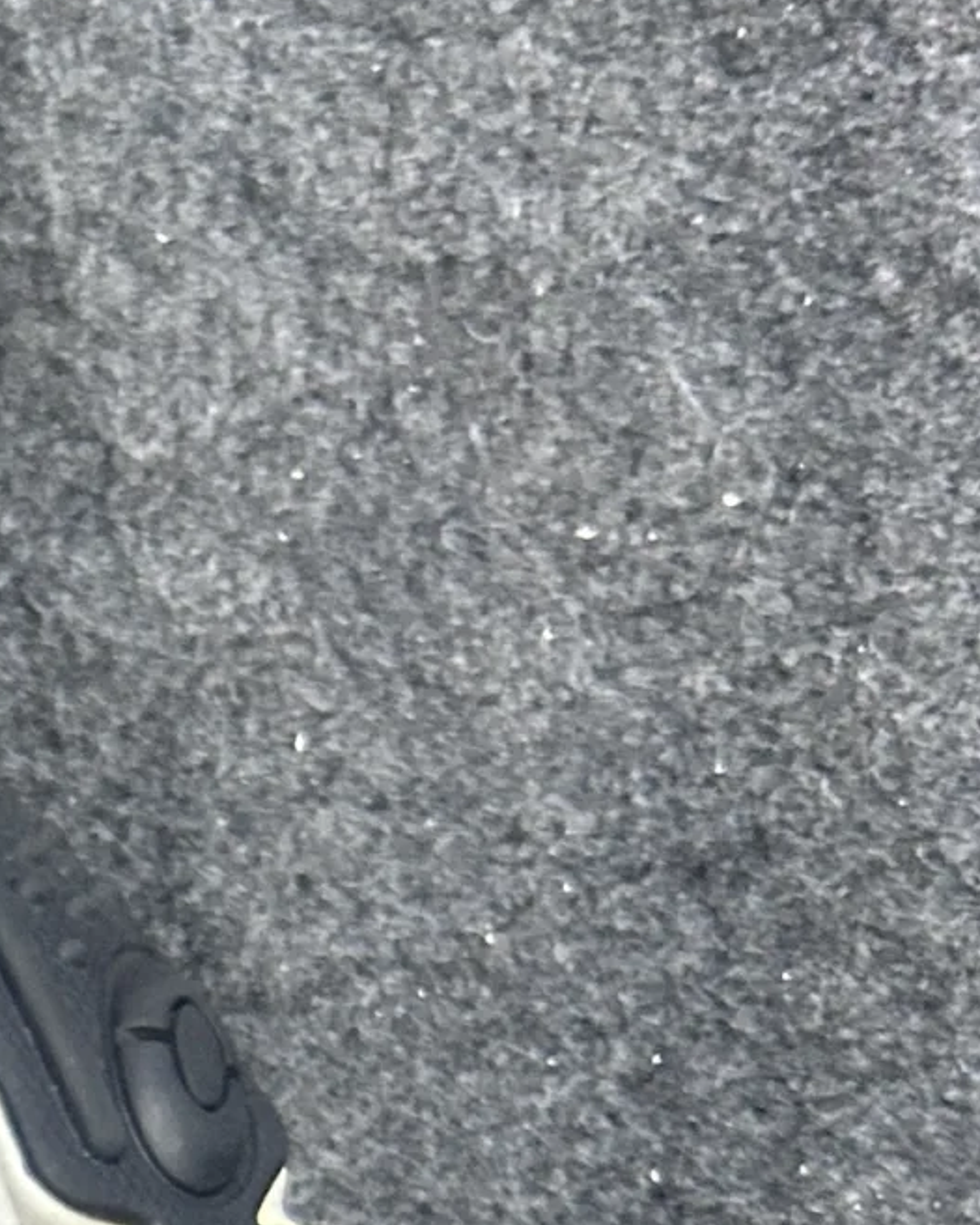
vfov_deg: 17.8
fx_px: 3588
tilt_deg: -61.4
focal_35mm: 99
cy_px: 1690
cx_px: -793
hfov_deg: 13.8
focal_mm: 5.7
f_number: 1.5
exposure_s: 1/50
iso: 320
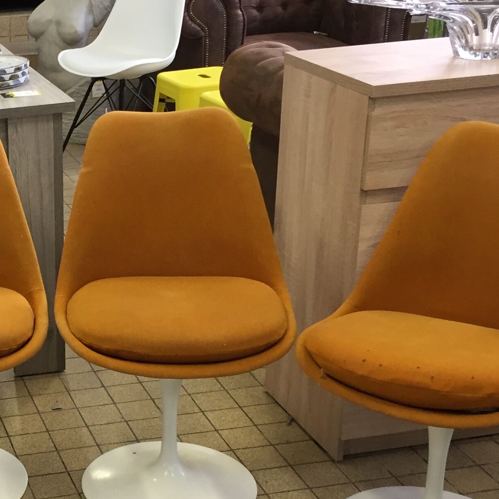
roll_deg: +2.7
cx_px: -18
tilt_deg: -23.7
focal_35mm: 69
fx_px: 1125
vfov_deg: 24.9
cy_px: 314
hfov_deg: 23.8
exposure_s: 1/33
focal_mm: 4.15
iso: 50
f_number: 2.2
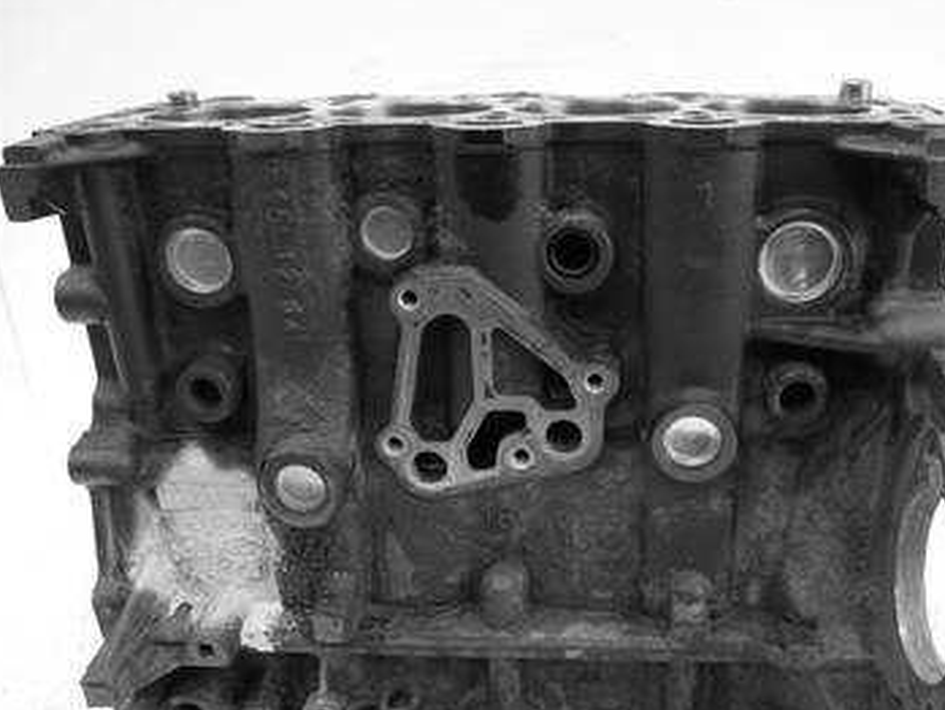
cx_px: 566
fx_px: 901
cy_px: 474
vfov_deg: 42.4
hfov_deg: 54.9
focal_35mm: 33
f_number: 3.5
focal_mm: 12
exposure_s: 1/15
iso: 400
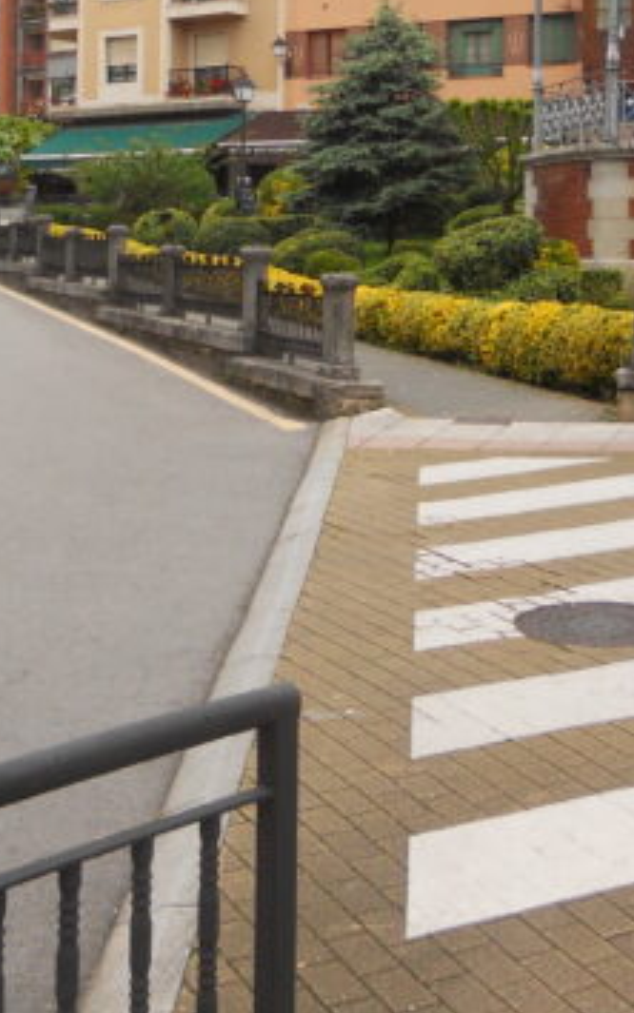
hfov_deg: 21.0
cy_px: 194
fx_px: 1713
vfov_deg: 32.0
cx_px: 274
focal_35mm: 62
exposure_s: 1/200
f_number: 3.2
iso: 80
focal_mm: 4.9
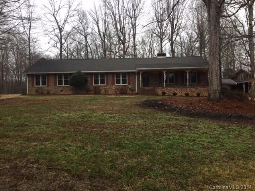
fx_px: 214
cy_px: 96
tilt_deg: +1.0
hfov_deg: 61.7
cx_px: 128
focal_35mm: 29
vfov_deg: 48.2
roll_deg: -0.8
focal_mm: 4.15
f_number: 2.2
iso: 32
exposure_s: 1/120
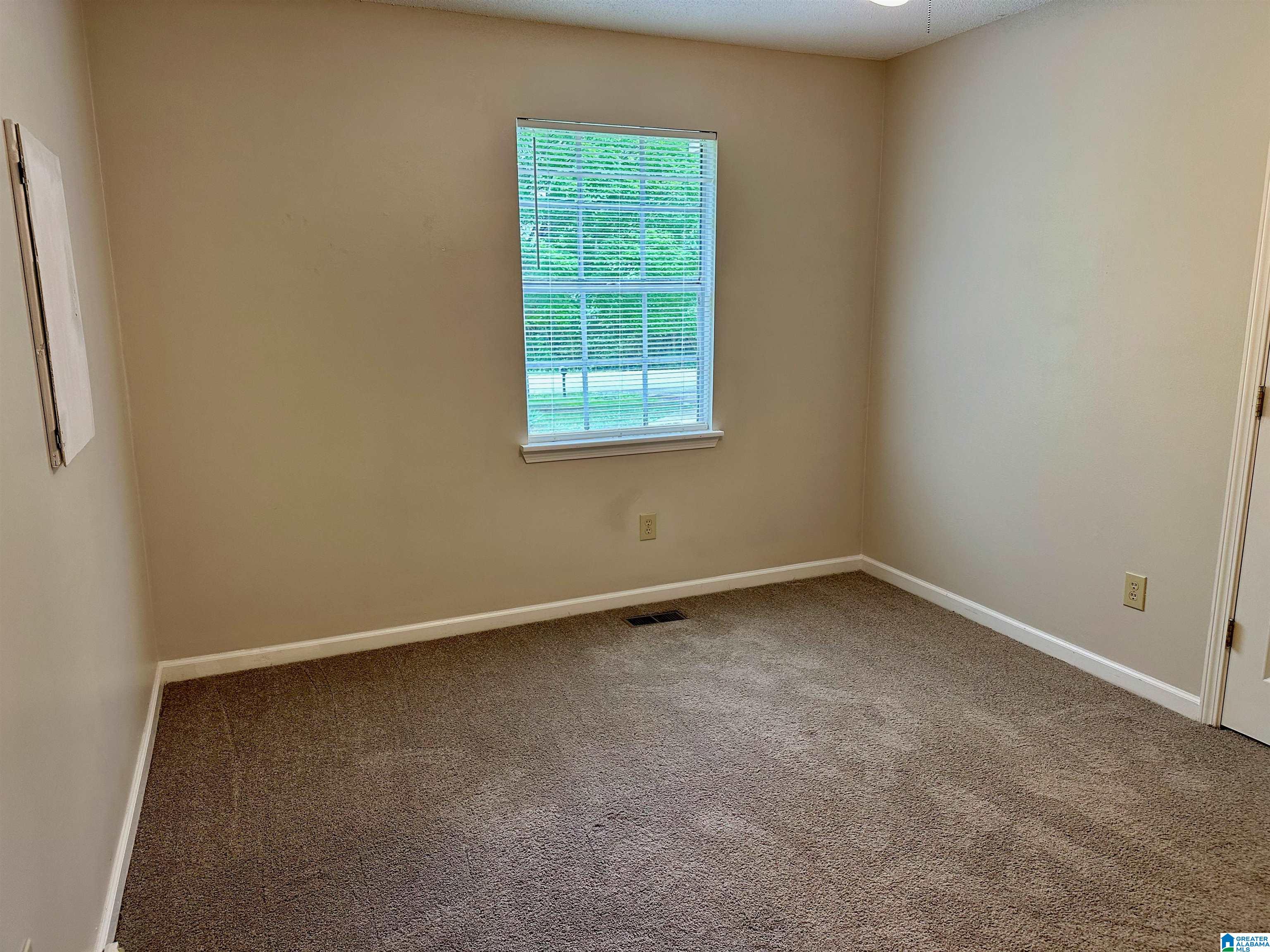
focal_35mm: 24
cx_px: 635
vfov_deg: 56.8
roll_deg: +0.1
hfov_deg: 71.6
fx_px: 881
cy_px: 476
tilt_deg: -10.9
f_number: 1.78
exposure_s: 1/60
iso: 125
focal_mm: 6.86
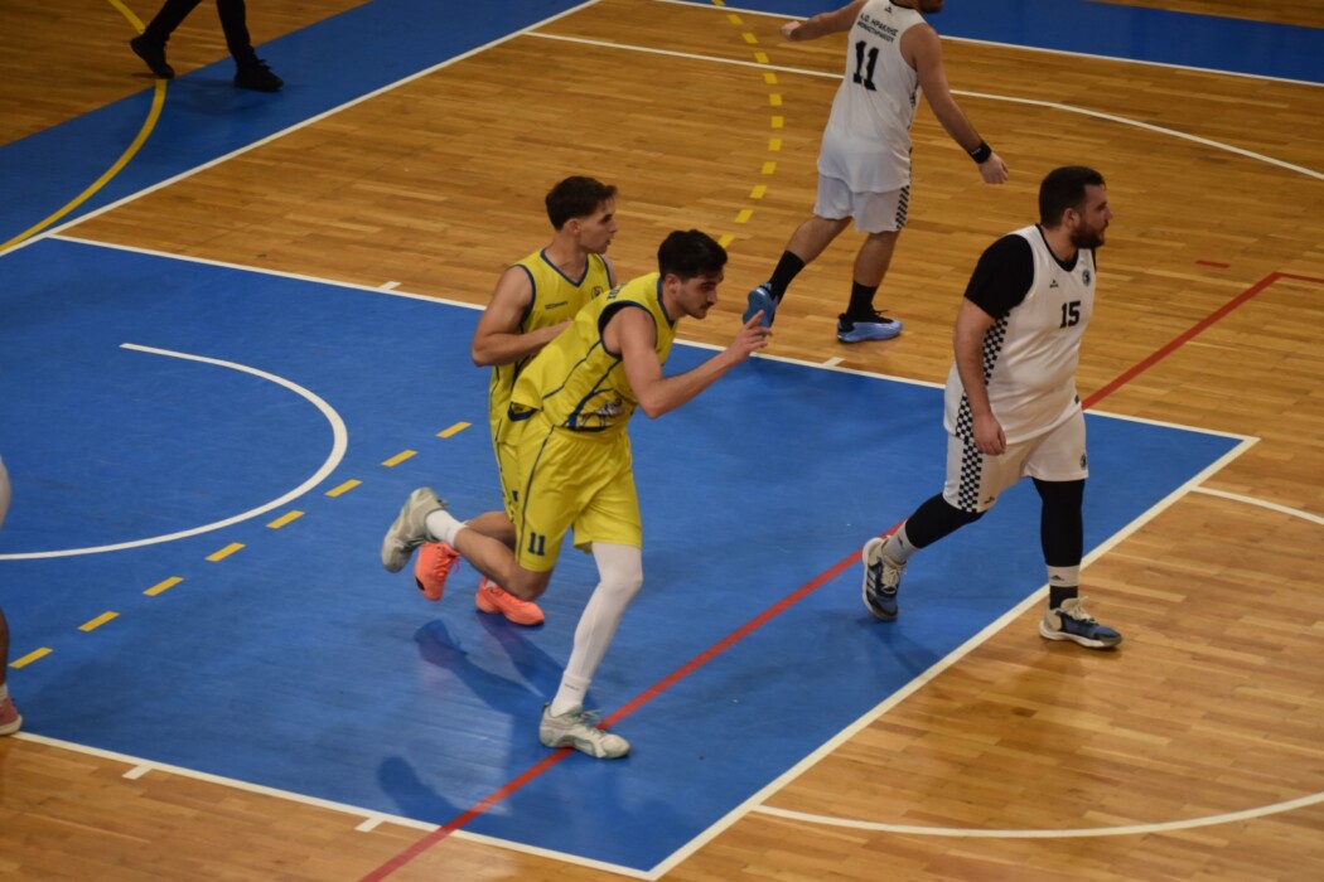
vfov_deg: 10.2
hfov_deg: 15.2
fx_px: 4965
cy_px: 441
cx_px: 662
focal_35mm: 135
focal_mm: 90
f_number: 4.8
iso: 560
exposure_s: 1/250
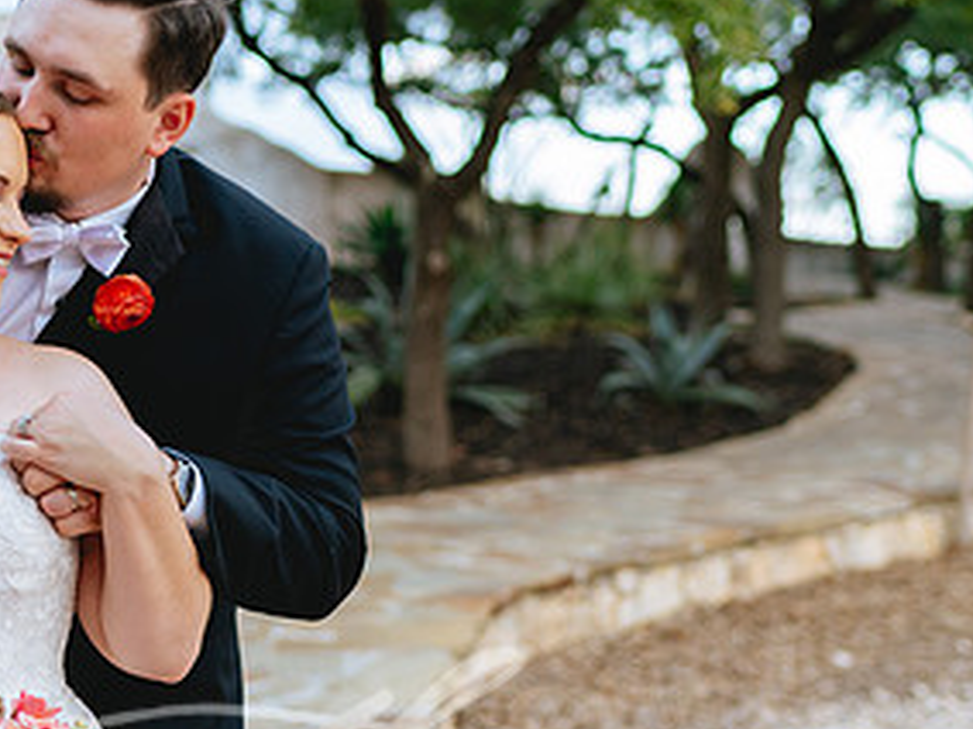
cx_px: 327
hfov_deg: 28.0
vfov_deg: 21.3
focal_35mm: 69
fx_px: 1939
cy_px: 452
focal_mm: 35
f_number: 2
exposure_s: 1/640
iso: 1000
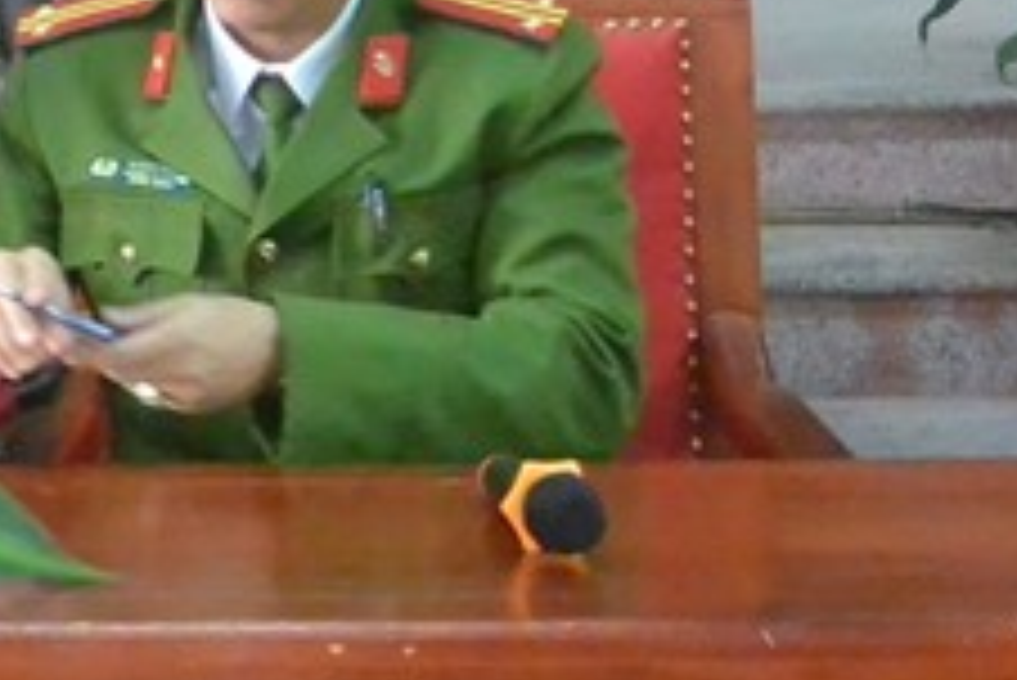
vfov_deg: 8.5
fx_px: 4353
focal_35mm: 154
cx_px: -9
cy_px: -624
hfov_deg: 13.1
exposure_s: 1/30
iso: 3200
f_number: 3.8
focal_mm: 12.7
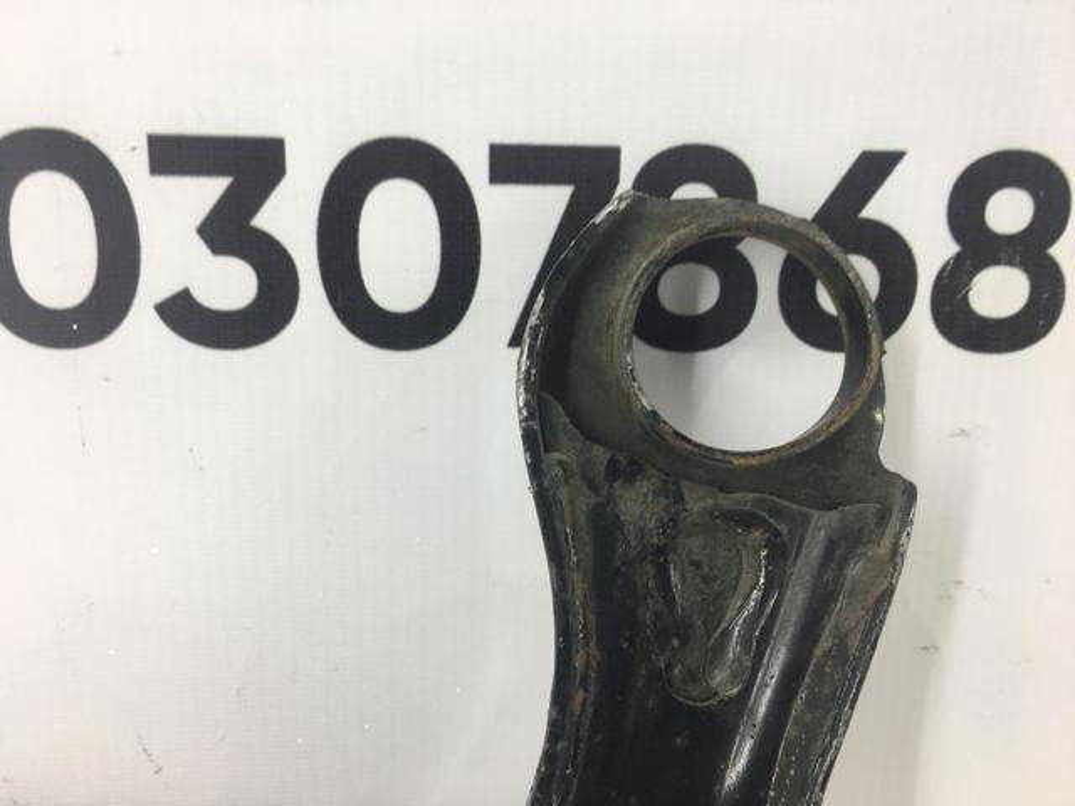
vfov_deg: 48.2
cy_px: 403
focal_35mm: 29
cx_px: 538
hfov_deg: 61.7
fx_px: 901
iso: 32
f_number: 2.2
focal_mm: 4.15
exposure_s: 1/50
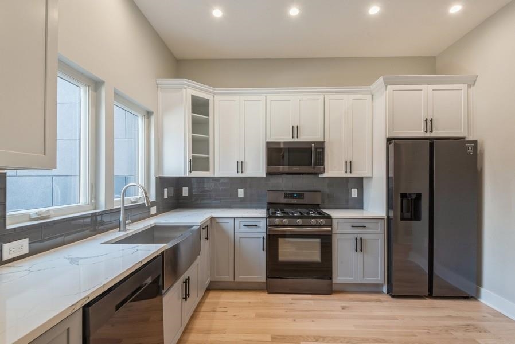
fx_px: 229
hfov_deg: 96.7
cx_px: 258
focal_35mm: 16
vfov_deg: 73.8
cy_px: 172
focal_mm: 16
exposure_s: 1/5
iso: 400
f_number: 18
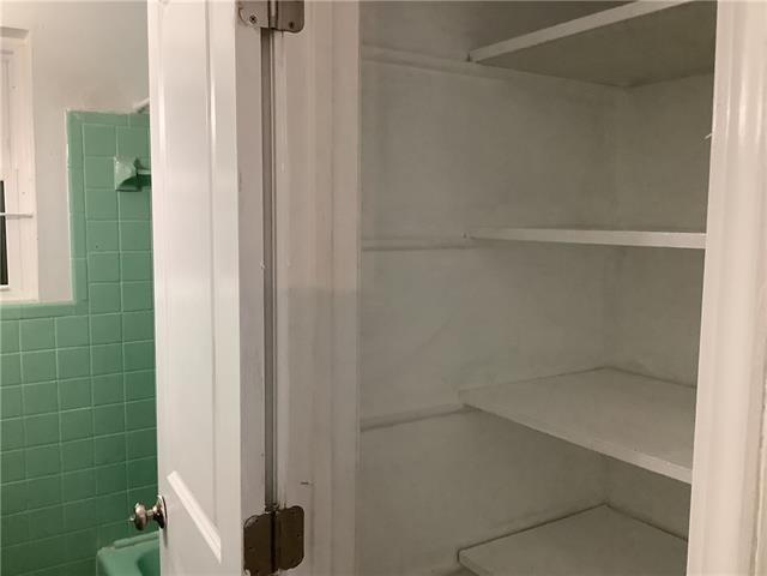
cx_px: 384
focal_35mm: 31
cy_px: 288
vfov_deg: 45.4
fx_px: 687
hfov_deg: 58.4
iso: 250
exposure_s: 1/60
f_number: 2.4
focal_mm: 3.3
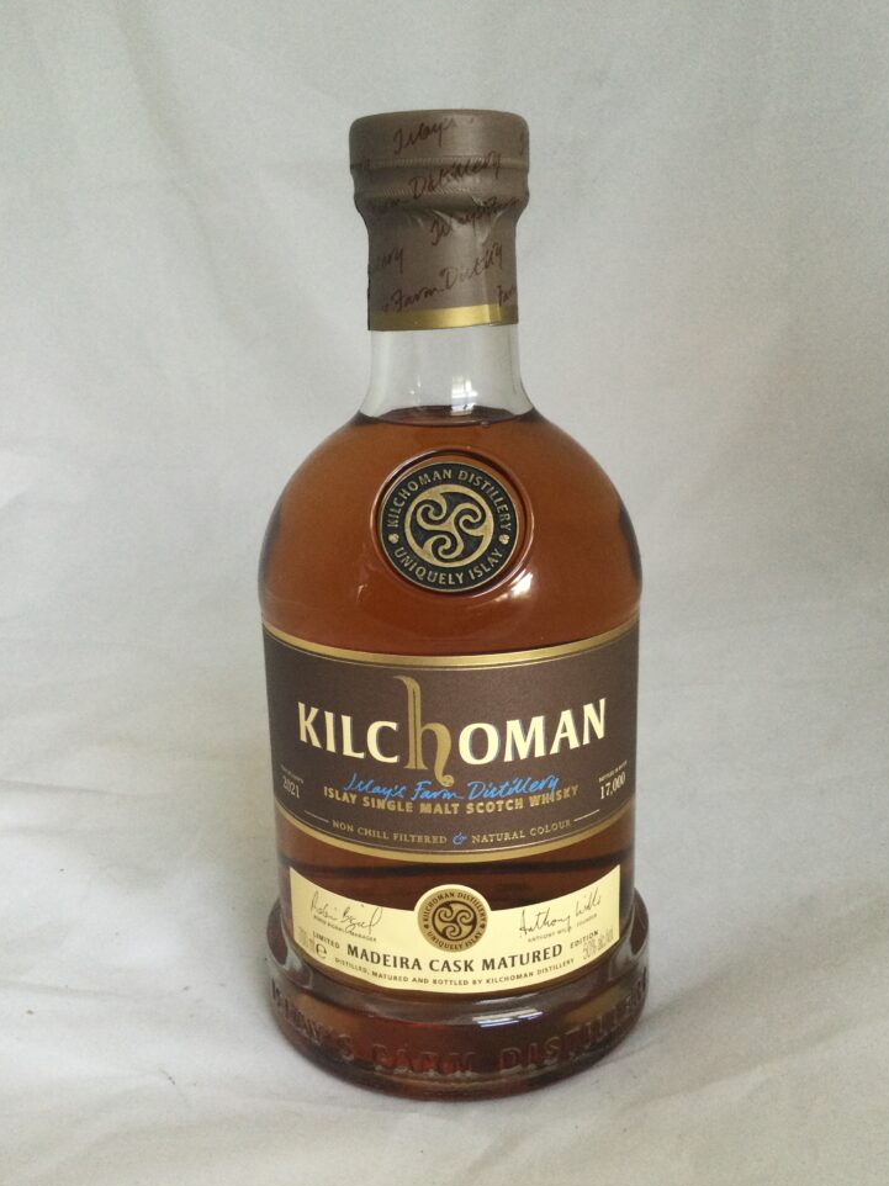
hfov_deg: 42.9
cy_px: 602
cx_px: 472
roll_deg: +1.5
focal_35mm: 33
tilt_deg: -16.0
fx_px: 1130
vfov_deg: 55.4
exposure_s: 1/33
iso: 64
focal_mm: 3.3
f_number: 2.4
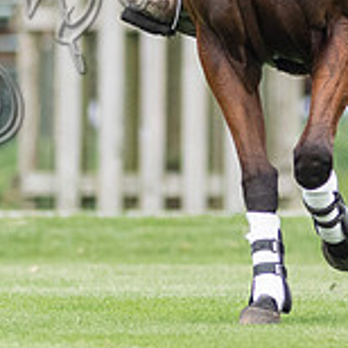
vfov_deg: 0.7
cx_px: 364
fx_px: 28810
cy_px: -377
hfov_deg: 0.7
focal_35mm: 2533
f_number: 2.8
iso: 640
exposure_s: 1/1000
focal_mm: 300
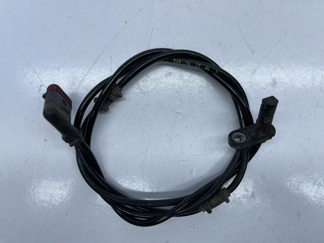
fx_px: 234
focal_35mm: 25
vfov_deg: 54.9
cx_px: 162
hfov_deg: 69.4
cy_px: 122
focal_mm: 5.1
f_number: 1.6
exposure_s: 1/572
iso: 32
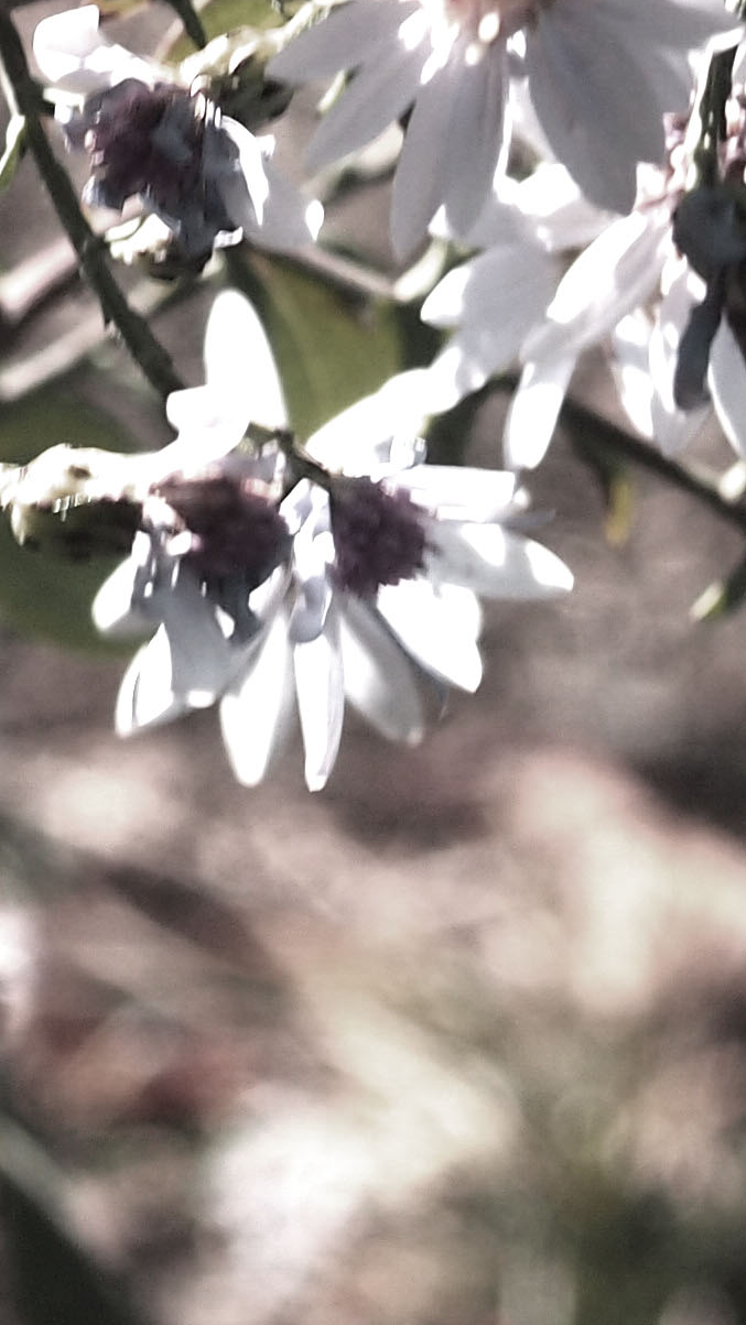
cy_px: 182
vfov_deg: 9.8
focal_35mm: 219
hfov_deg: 5.5
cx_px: 115
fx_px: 7699
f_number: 9
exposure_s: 1/250
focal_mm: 30
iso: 200
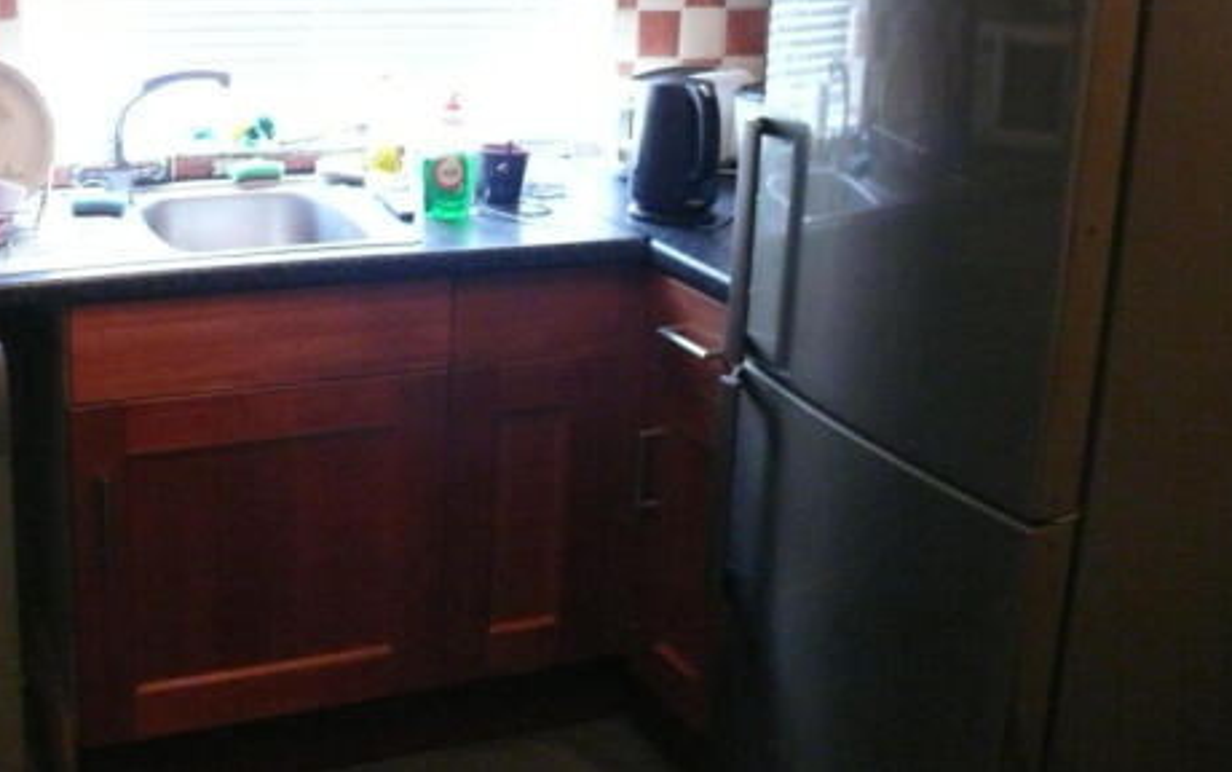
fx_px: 1579
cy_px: 189
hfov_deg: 42.3
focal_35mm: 47
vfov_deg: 27.1
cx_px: 457
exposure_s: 1/25
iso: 800
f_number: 2.8
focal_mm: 7.4
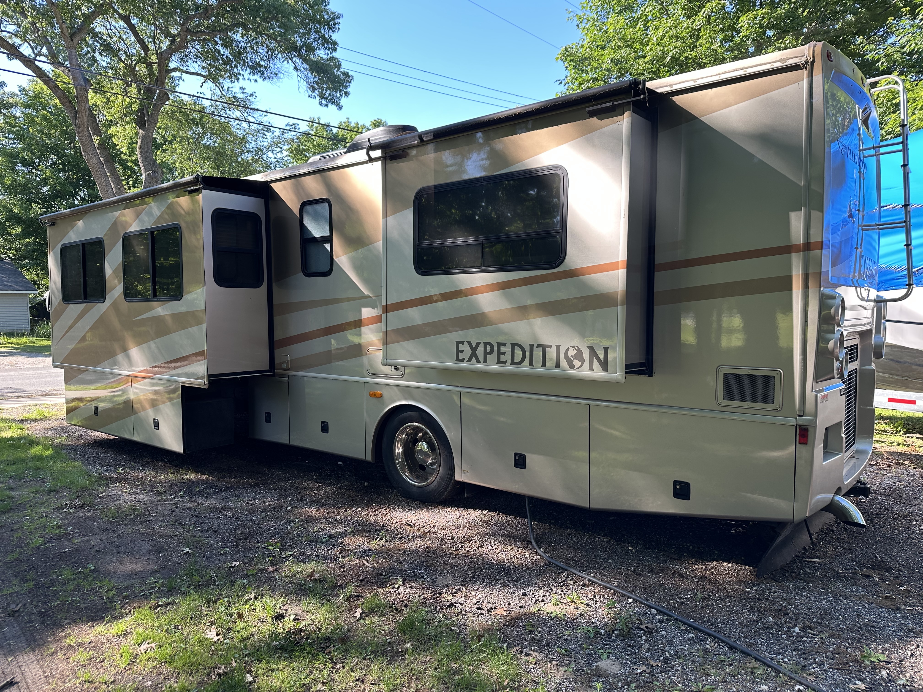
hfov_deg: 71.6
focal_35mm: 24
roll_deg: +0.7
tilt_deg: -3.4
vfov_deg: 56.8
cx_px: 462
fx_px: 640
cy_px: 346
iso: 80
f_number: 1.78
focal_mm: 6.86
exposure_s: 1/283
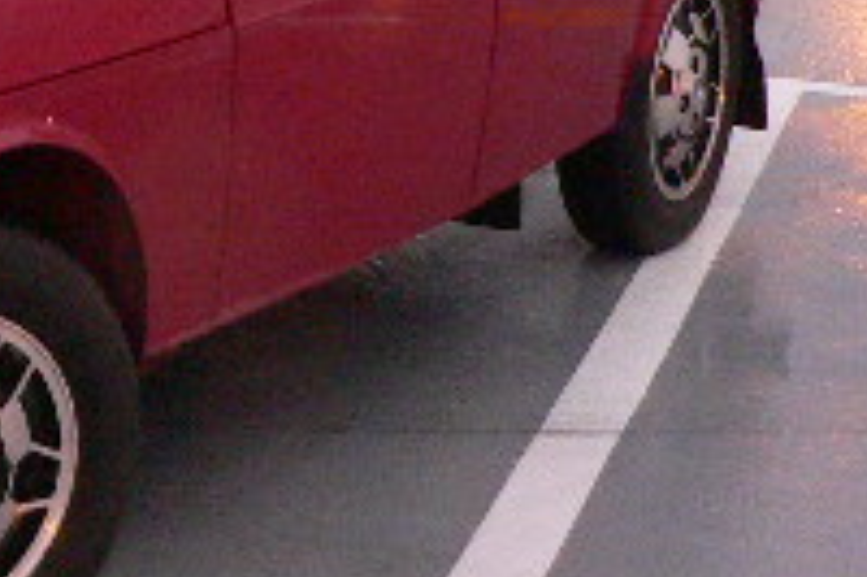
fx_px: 2888
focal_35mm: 120
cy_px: -108
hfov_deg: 16.0
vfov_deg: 11.2
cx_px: -347
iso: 400
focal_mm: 6
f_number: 2.8
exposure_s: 1/10
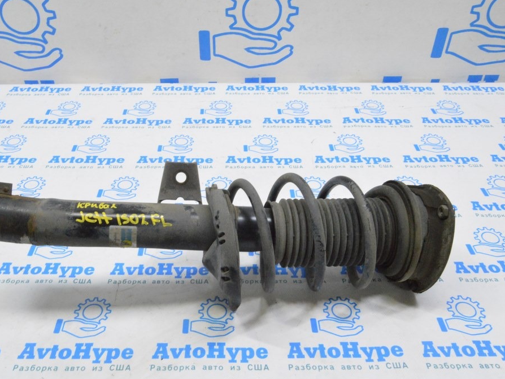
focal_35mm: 33
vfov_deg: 43.0
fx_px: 482
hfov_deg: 55.2
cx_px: 224
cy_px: 189
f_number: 20
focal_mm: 20
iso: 6400
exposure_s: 1/20
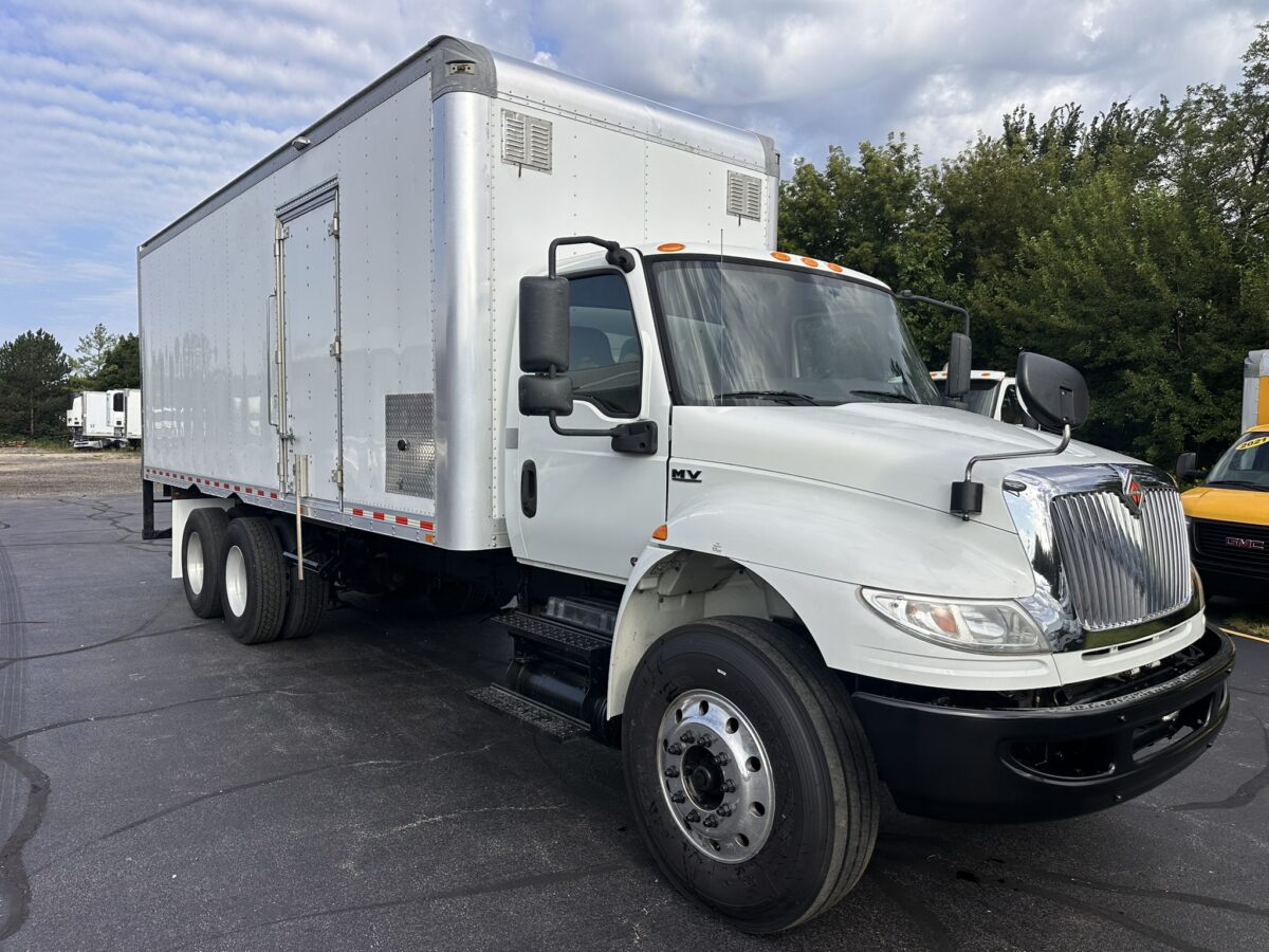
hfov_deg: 71.6
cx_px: 634
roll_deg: -1.9
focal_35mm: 24
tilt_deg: -2.8
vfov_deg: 56.8
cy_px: 476
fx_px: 880
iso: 80
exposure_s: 1/4184
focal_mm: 6.86
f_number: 1.78
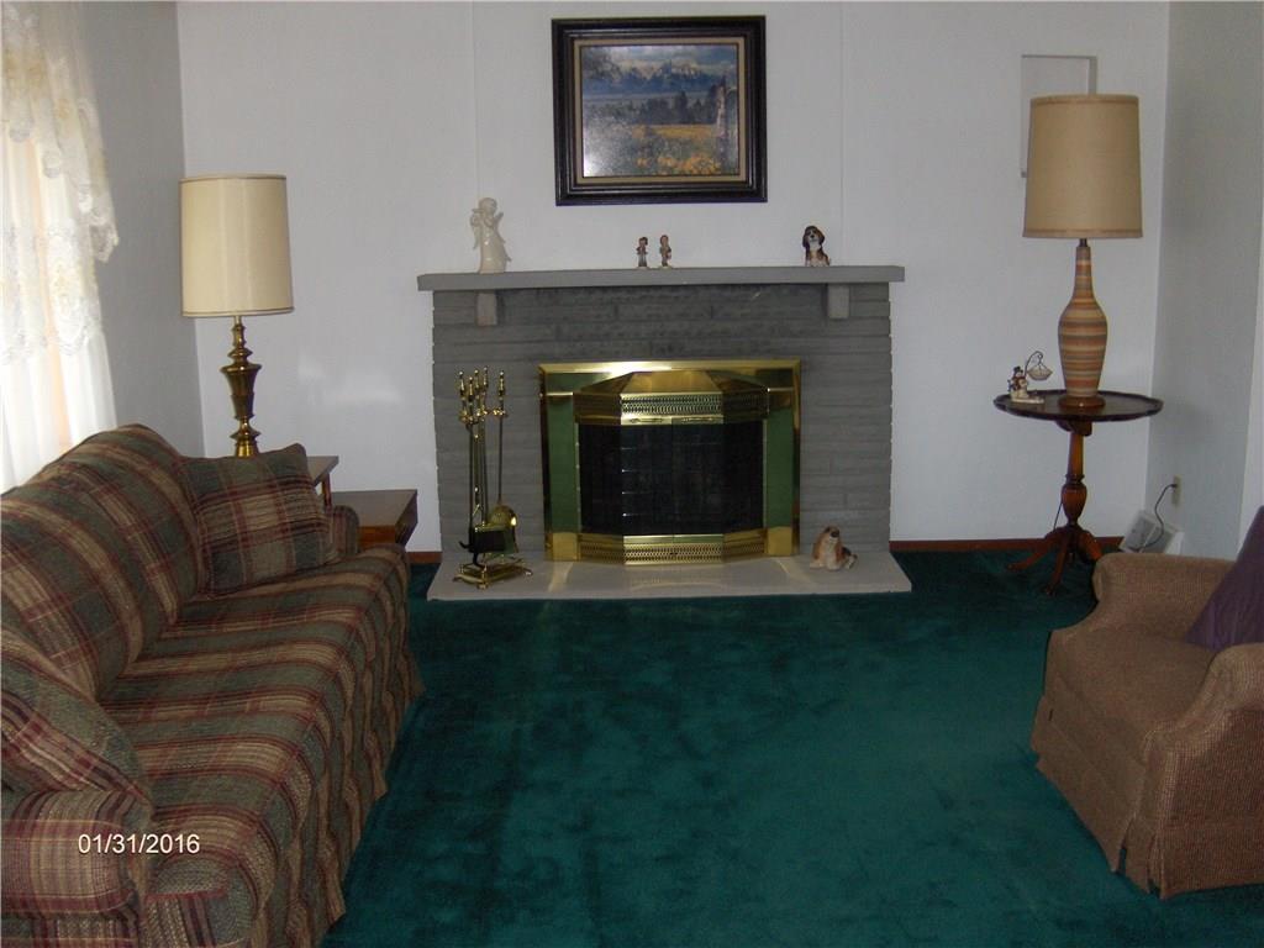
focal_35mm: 35
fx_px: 1278
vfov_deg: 40.7
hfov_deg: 52.6
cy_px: 474
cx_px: 632
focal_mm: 7.5
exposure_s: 1/60
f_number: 2.8
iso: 149
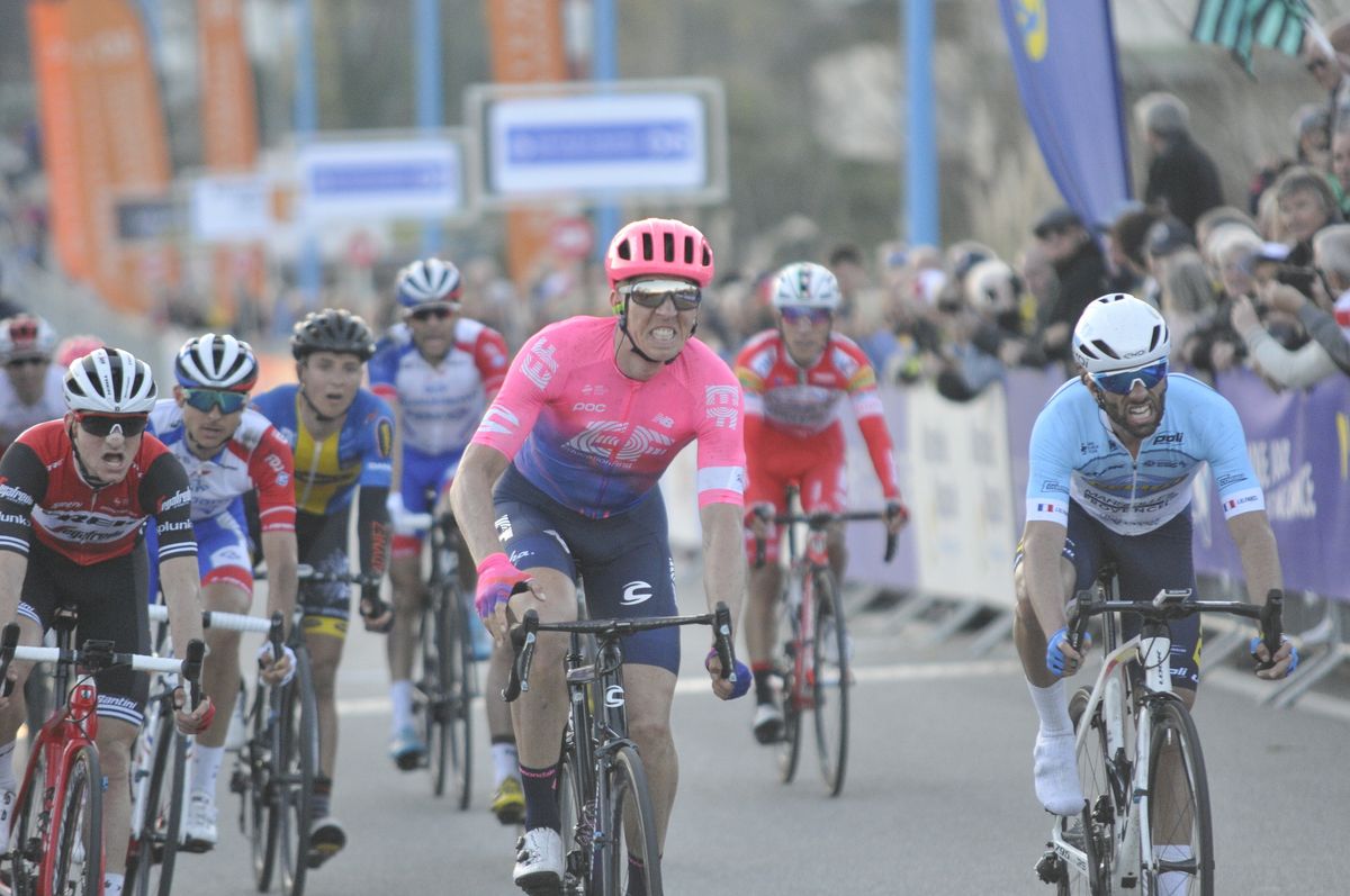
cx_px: 675
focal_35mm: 300
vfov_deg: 4.6
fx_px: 11236
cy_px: 448
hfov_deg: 6.9
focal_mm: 200
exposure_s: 1/2000
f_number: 3.2
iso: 1250
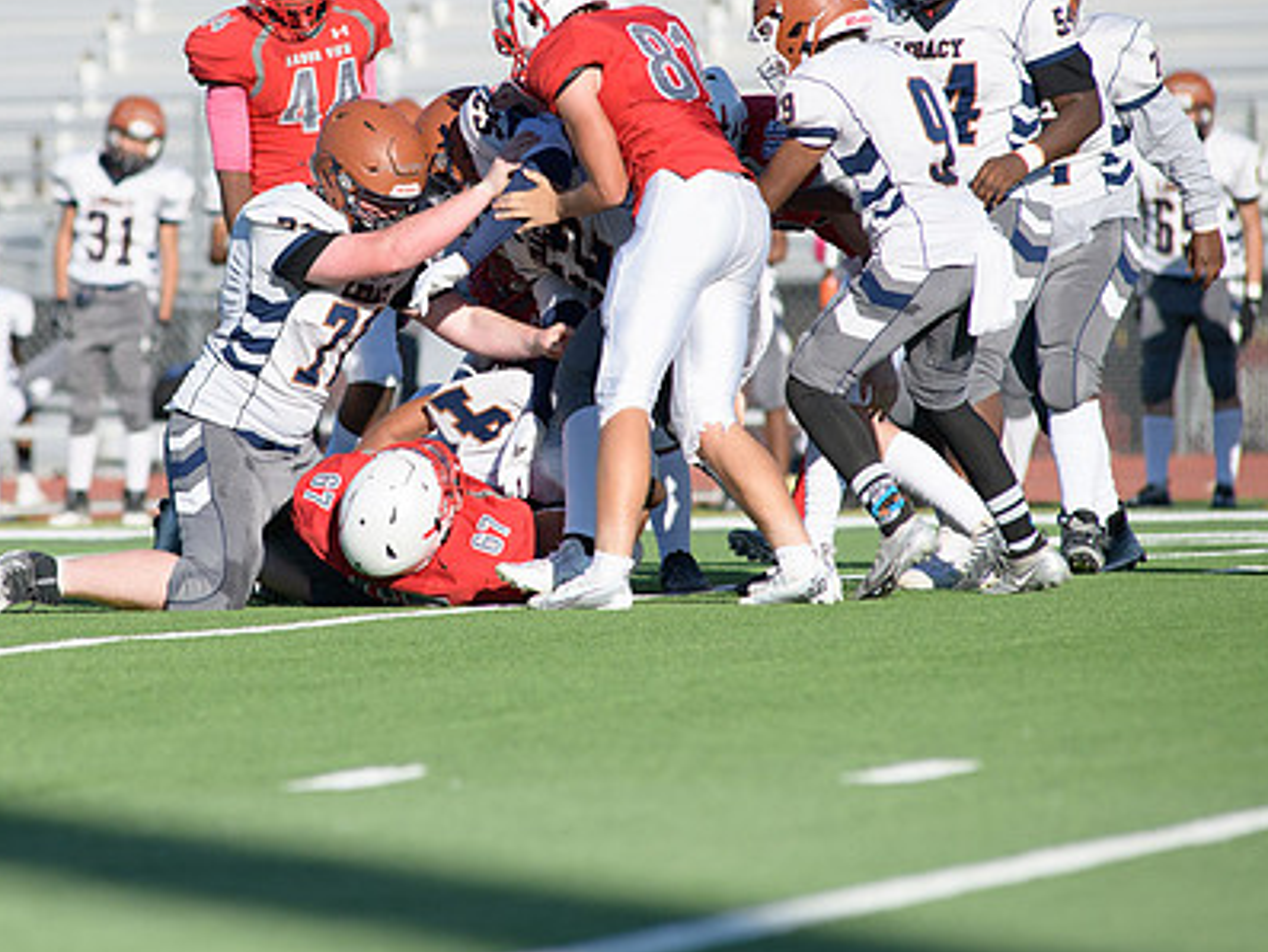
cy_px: 350
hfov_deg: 4.7
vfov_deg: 3.5
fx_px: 15426
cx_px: 396
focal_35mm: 421
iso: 1000
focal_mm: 300
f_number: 5
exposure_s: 1/8000
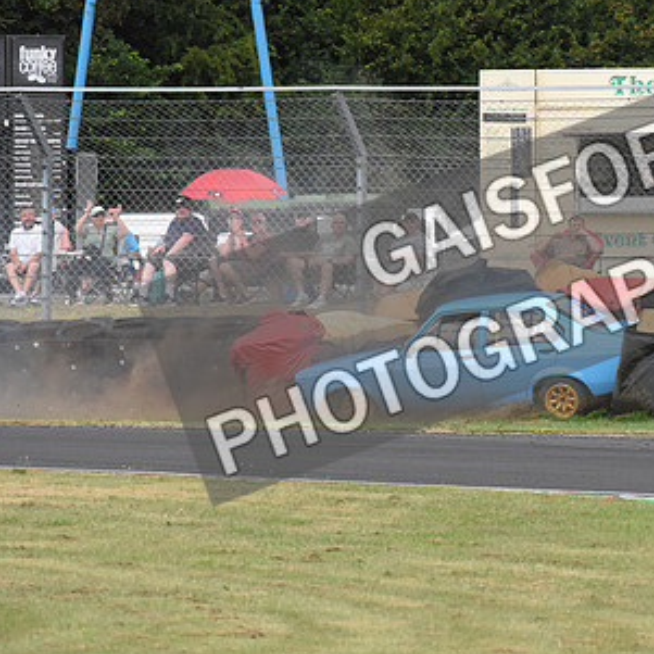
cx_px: 569
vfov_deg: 2.7
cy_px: 251
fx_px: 14022
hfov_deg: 2.7
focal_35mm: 656
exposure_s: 1/1000
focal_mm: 400
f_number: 8
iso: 3600
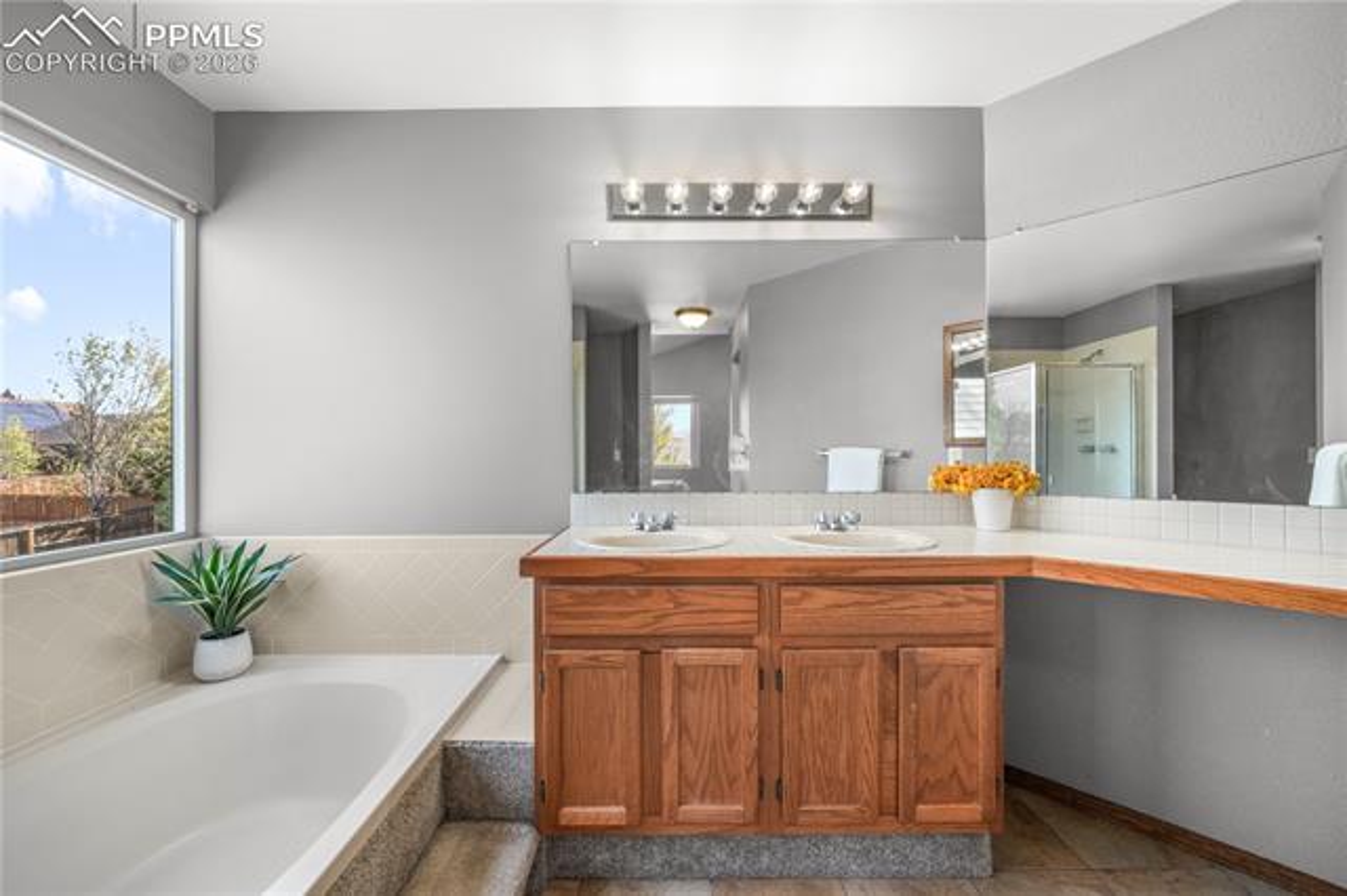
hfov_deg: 108.4
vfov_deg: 85.4
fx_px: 486
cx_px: 674
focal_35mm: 13
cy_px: 448
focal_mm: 13
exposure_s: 1/30
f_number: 11
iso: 3200
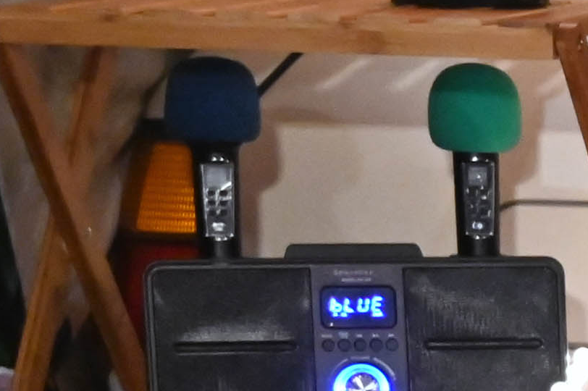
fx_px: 4863
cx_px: 2177
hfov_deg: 6.0
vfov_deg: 4.5
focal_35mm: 298
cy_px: 886
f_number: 4
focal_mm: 40
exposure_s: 1/40
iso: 4000
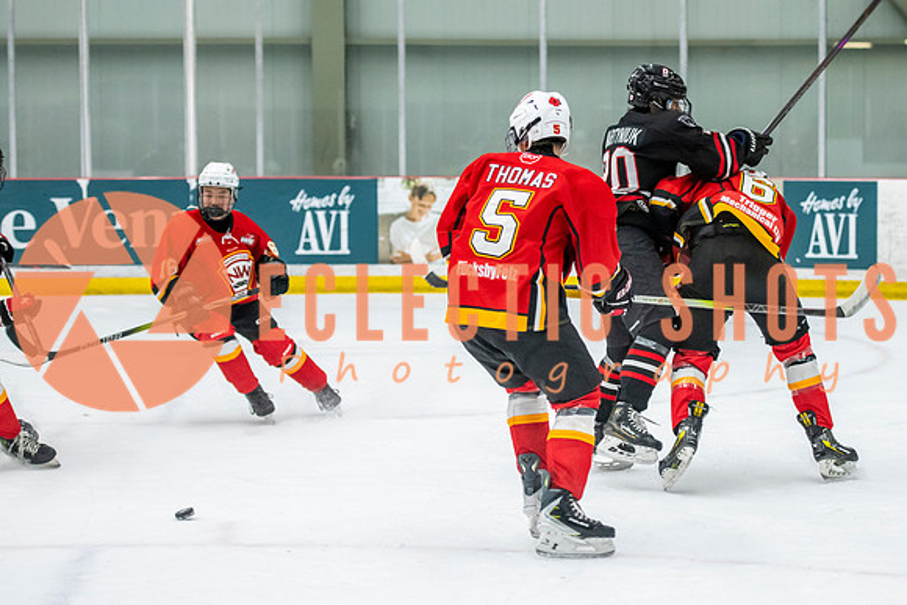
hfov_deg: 16.9
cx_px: 596
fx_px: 3042
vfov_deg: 11.4
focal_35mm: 121
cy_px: 333
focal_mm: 82
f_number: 3.2
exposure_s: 1/640
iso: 2000
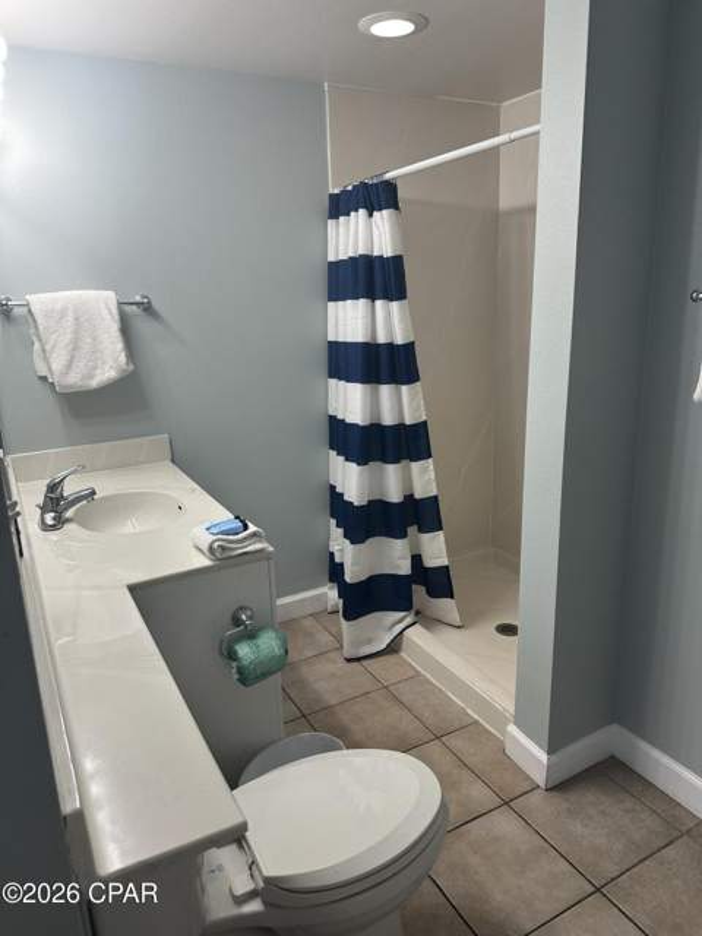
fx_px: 649
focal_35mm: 24
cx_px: 351
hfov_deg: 56.8
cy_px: 468
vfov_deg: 71.6
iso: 100
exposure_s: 1/120
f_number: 1.78
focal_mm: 6.86
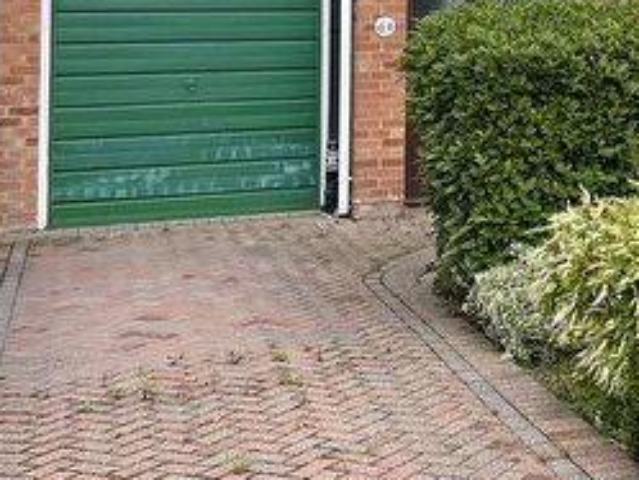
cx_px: 760
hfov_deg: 24.3
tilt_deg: +1.9
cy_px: -42
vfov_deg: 19.4
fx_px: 1348
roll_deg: -0.1
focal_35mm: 73
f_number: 1.6
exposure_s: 1/1531
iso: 32
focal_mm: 4.2
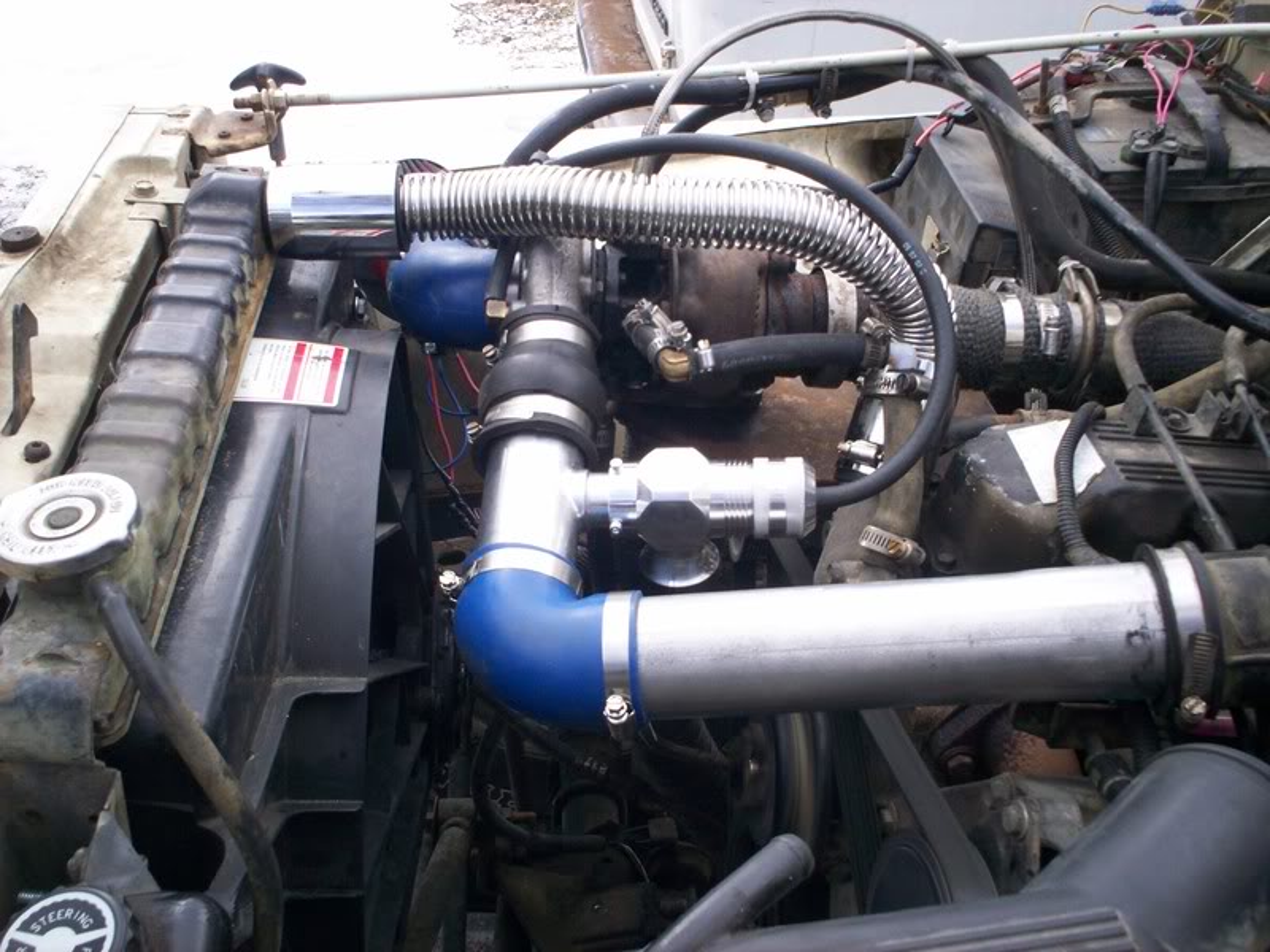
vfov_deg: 39.7
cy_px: 476
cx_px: 635
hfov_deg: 51.4
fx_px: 1321
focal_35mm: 36
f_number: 4.5
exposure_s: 1/112
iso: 100
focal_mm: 6
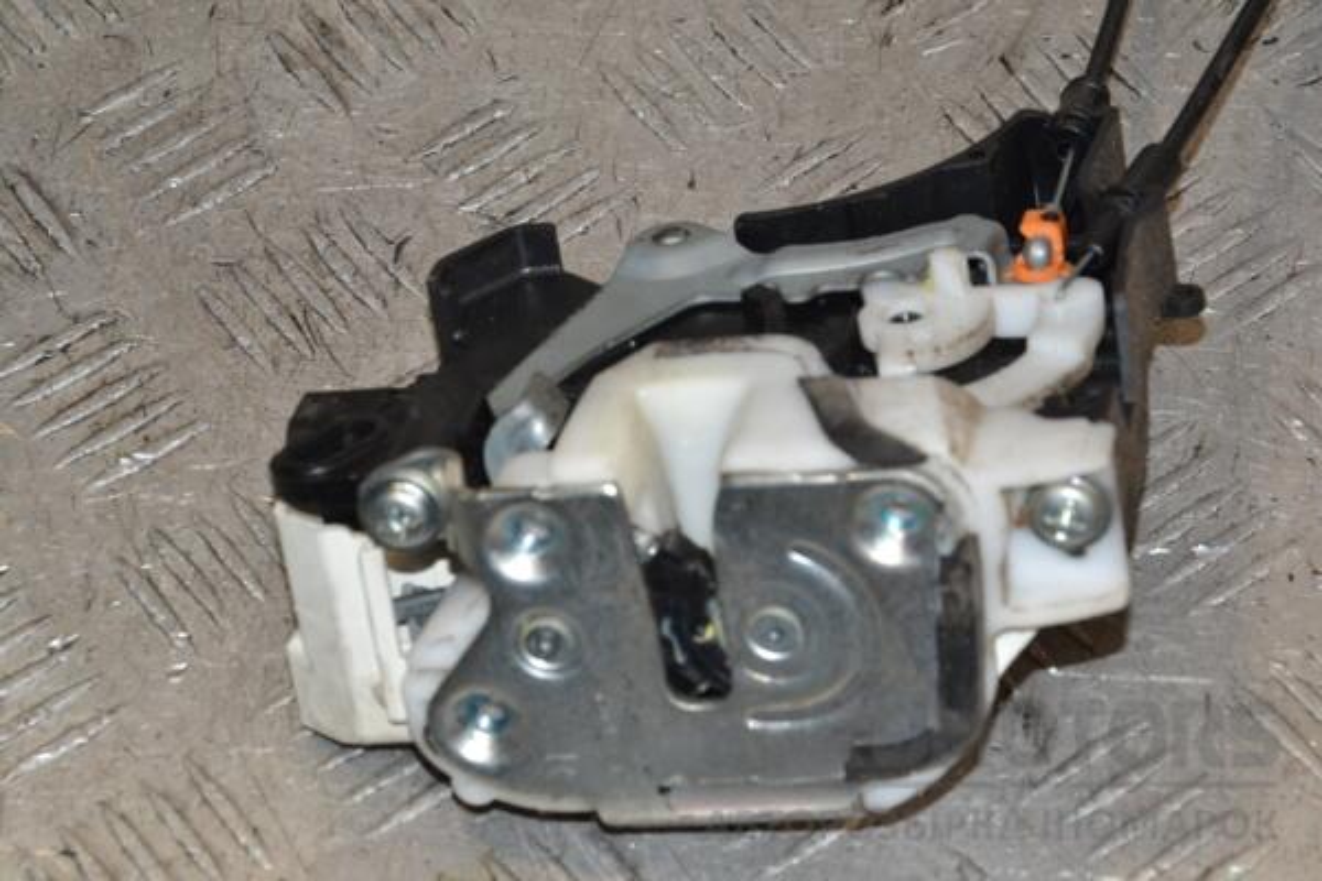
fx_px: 4131
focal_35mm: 112
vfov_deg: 12.2
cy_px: 440
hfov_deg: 18.2
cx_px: 661
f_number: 10
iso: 800
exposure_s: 1/200
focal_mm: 75
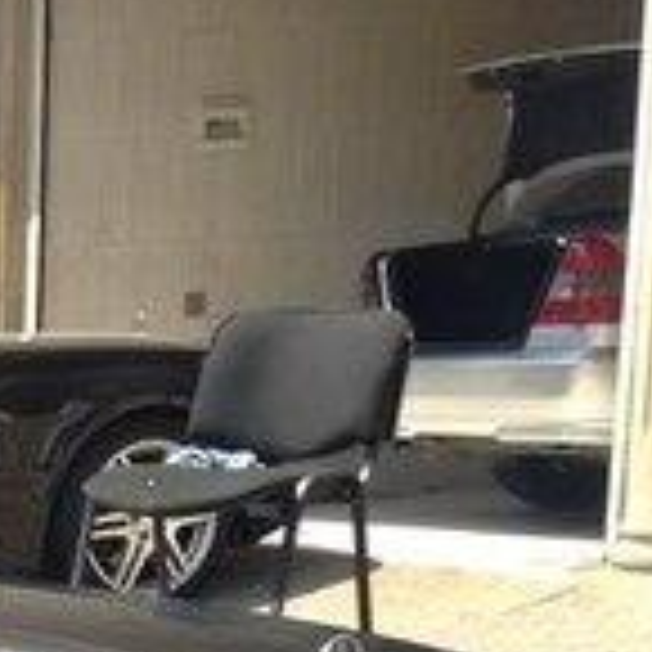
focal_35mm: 133
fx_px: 2834
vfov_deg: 12.4
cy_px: 1009
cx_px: -580
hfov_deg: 11.9
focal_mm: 4.12
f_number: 2.4
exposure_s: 1/511
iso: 50
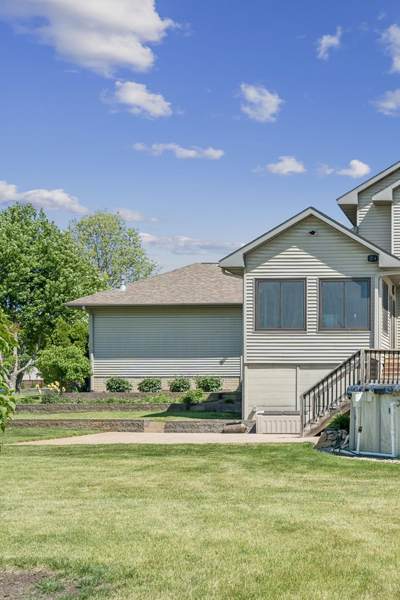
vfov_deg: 44.5
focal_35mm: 44
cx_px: 439
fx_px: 733
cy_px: 298
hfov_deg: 27.9
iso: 400
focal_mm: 29
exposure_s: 1/1250
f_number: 8
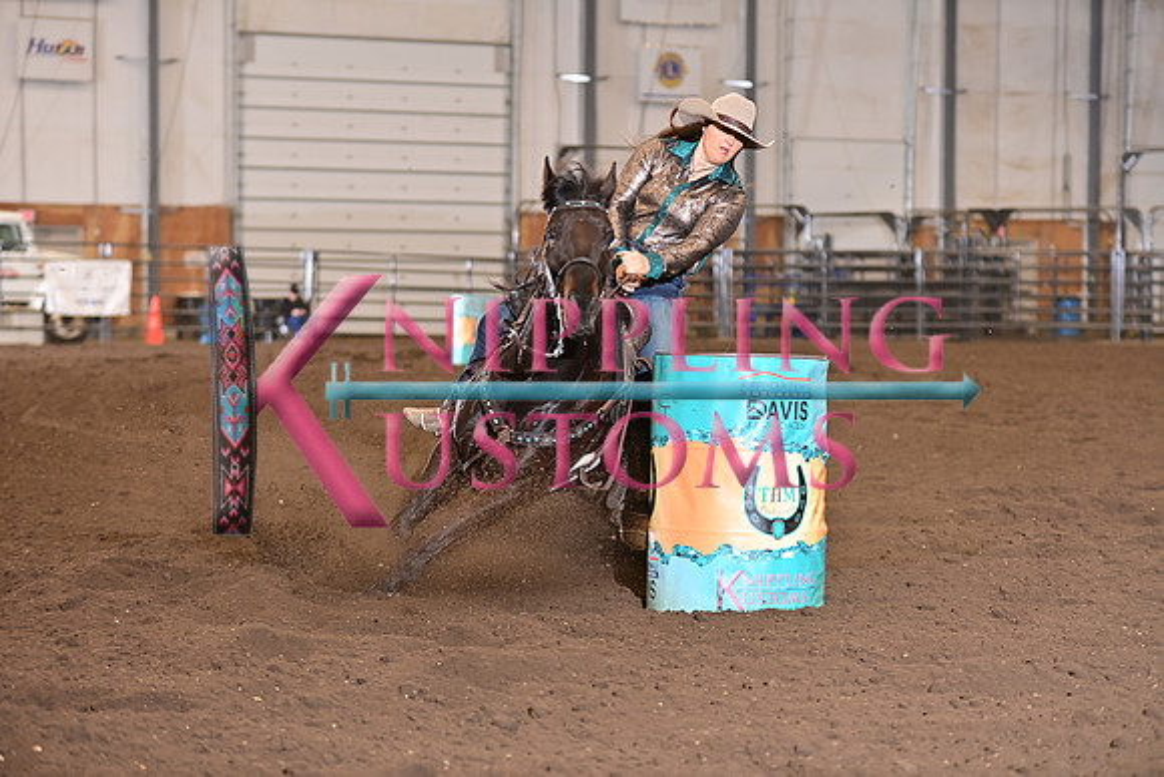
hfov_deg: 20.4
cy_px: 388
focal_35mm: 100
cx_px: 582
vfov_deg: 13.7
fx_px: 3234
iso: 1000
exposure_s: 1/250
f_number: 3.2
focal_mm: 100
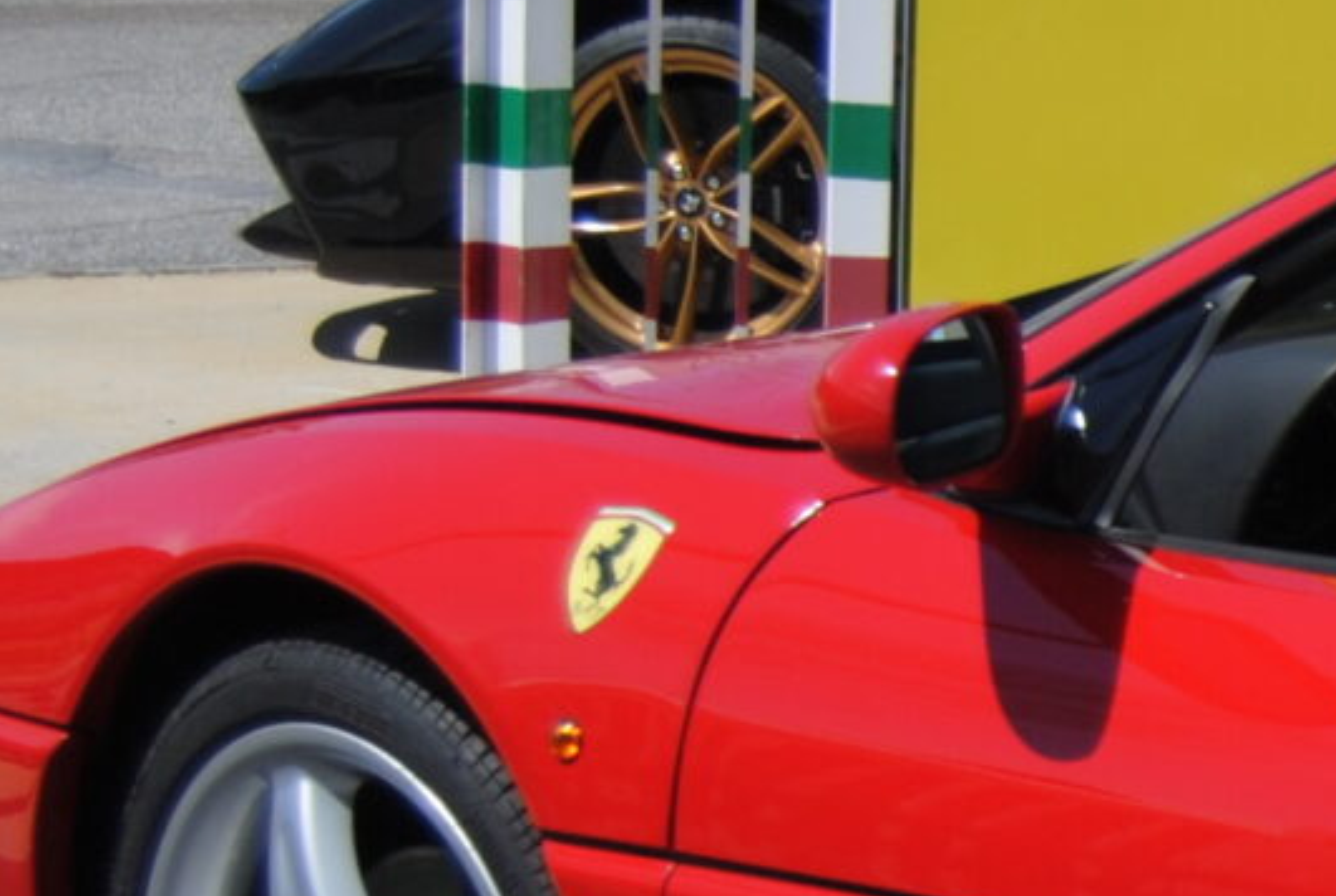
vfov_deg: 8.5
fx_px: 5910
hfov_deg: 11.6
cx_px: 2692
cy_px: 1251
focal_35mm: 159
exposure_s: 1/1600
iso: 100
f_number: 3.5
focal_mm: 22
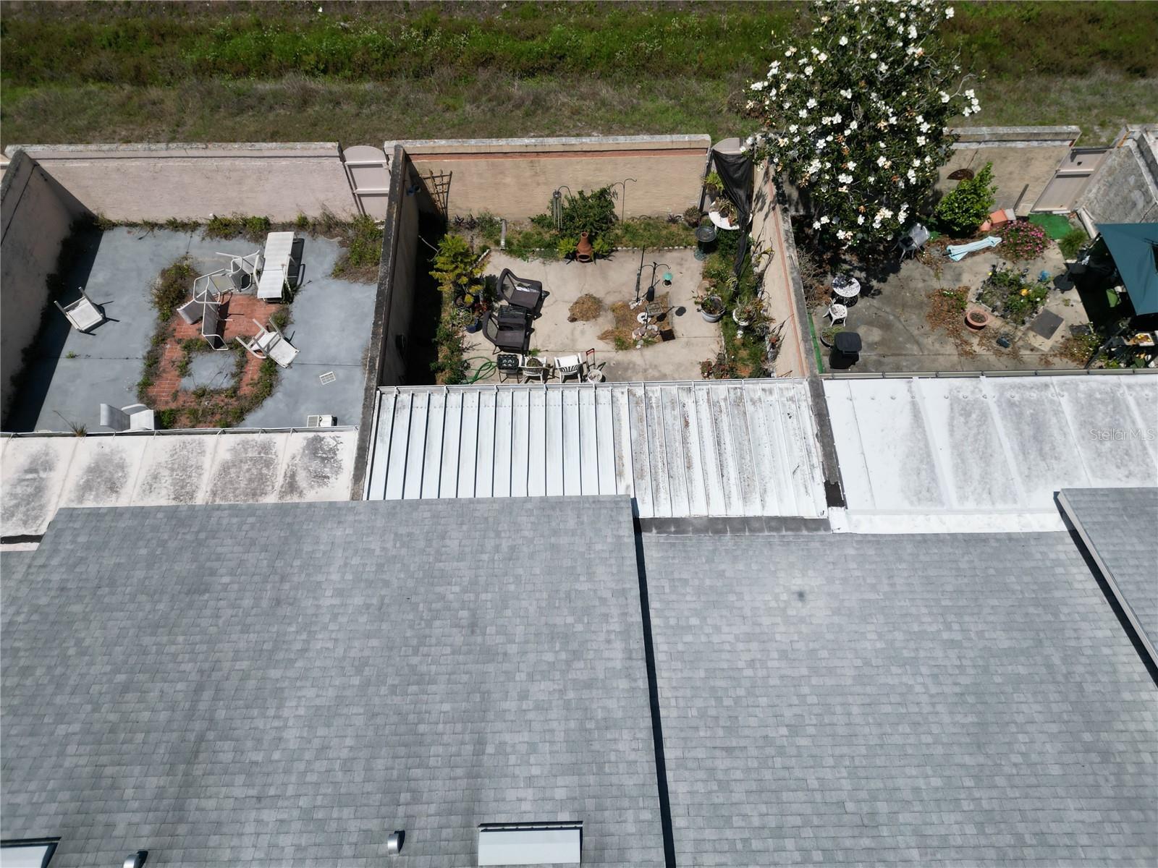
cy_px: 434
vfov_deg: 56.8
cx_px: 579
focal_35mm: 24
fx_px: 803
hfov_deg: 71.6
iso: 150
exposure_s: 1/8000
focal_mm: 6.72
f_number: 1.7
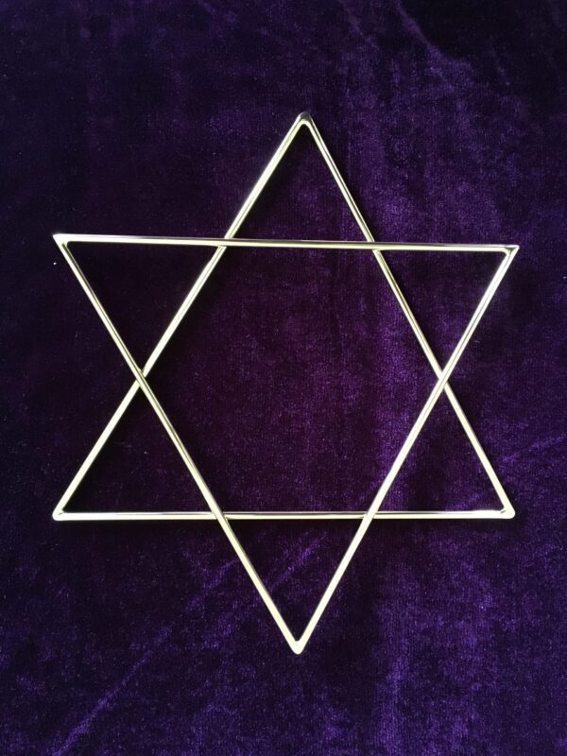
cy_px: 378
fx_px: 633
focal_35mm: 29
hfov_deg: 48.2
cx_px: 284
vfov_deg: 61.7
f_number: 2.2
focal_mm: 4.15
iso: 250
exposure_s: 1/17
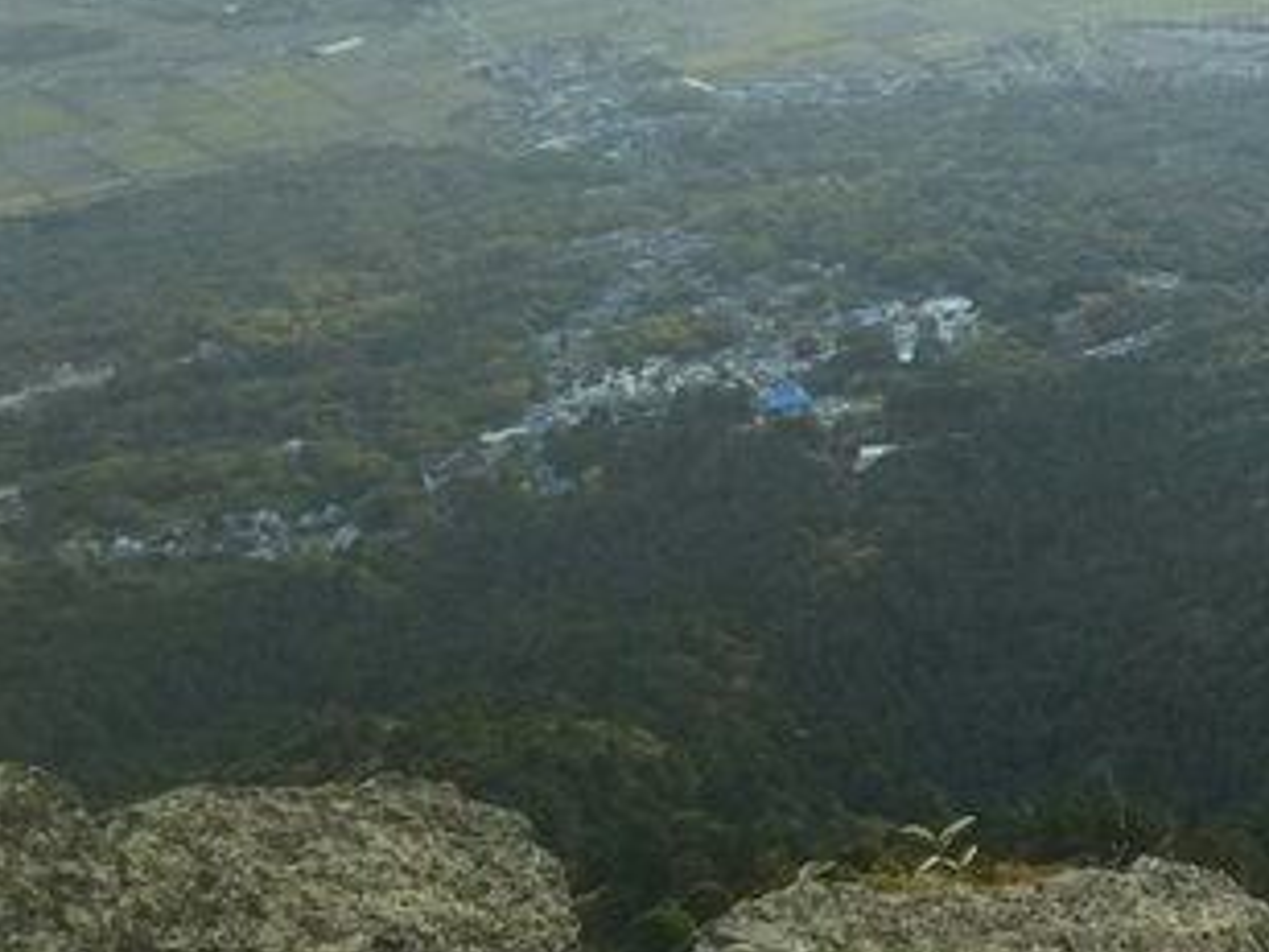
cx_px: 1541
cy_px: 346
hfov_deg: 22.9
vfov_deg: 18.9
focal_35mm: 78
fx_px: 2859
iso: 25
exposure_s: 1/232
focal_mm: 4
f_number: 2.2
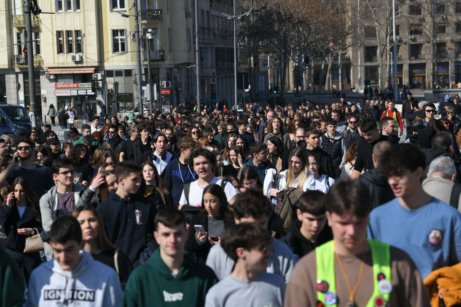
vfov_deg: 10.2
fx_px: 1729
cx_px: 230
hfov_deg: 15.2
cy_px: 154
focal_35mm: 135
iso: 200
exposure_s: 1/1000
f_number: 7.1
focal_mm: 135
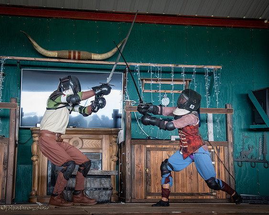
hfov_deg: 30.3
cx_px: 130
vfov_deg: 24.4
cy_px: 103
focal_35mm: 62
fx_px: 496
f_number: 5.6
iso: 8000
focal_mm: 44
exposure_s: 1/320
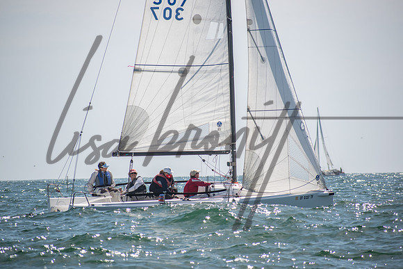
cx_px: 202
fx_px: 3275
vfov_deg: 4.7
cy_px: 134
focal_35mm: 292
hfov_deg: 7.0
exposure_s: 1/1000
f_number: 6.3
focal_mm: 195
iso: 200
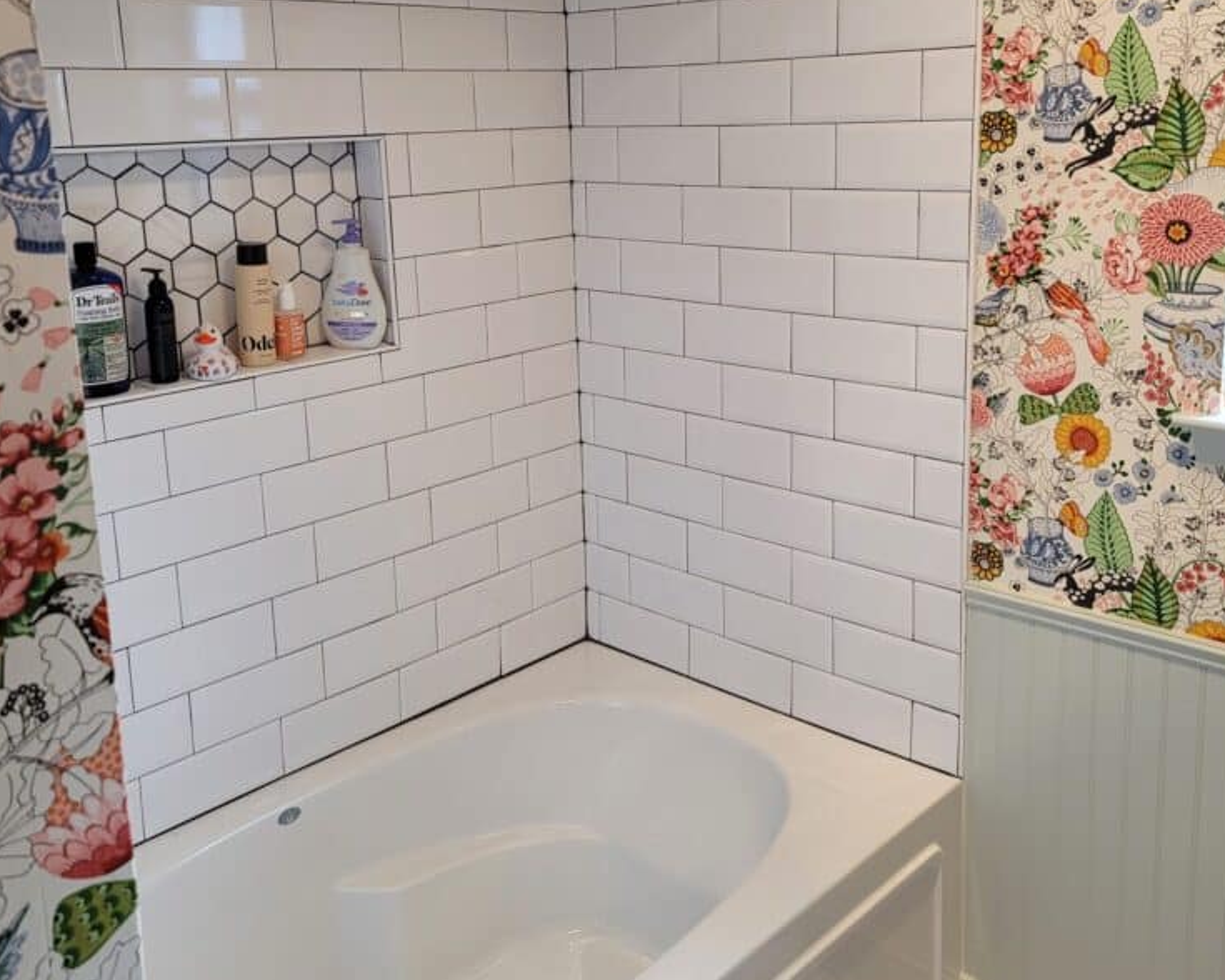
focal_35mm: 34
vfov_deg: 42.8
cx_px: 608
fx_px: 1233
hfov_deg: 52.8
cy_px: 327
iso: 80
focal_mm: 7
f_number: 1.8
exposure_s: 1/120
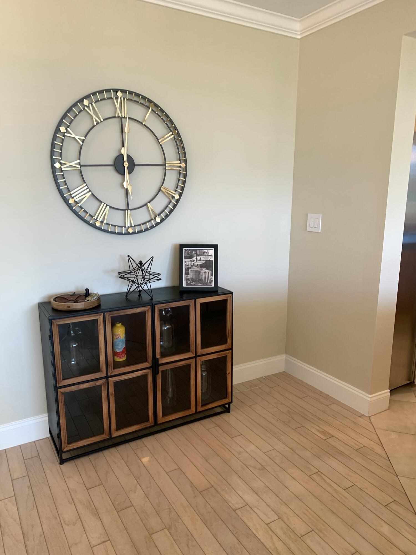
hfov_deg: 53.1
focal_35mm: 26
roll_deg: +1.2
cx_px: 208
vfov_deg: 67.3
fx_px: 417
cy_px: 278
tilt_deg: -12.1
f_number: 1.8
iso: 125
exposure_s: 1/60
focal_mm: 4.25
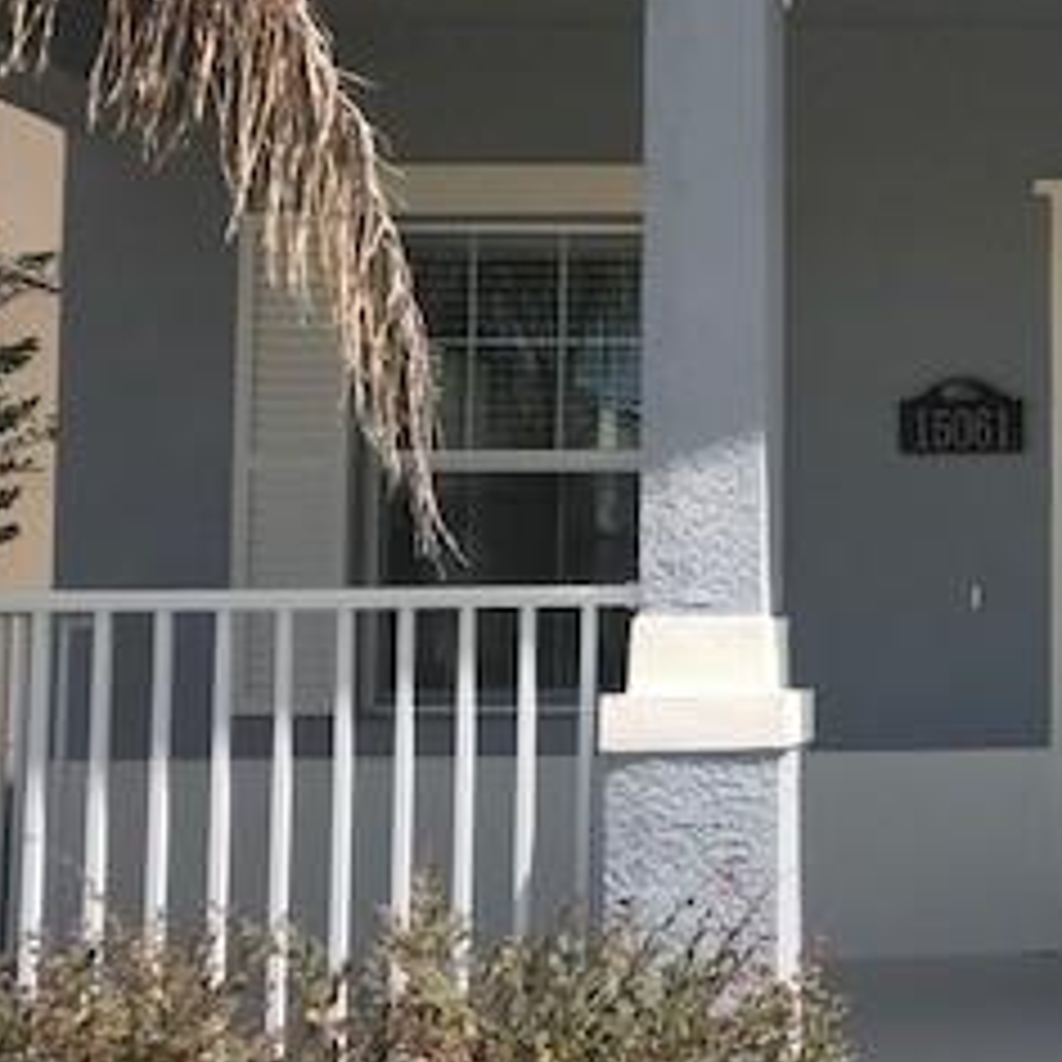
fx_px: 2326
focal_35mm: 67
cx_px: 1238
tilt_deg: +3.8
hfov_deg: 23.7
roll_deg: -0.7
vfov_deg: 25.7
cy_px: 468
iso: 20
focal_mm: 3.99
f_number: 1.8
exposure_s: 1/1773
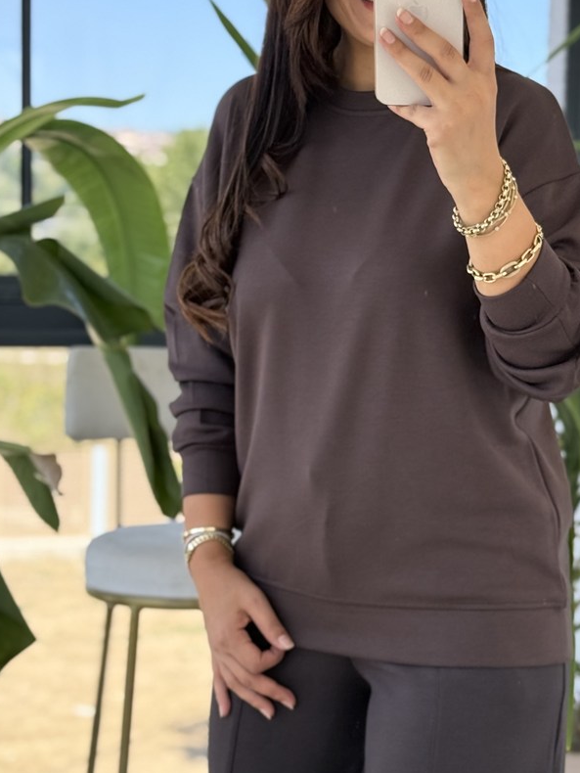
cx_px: 430
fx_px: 1809
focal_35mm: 81
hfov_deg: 18.1
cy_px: 366
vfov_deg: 24.1
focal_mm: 6.76
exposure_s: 1/592
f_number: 1.78
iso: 80
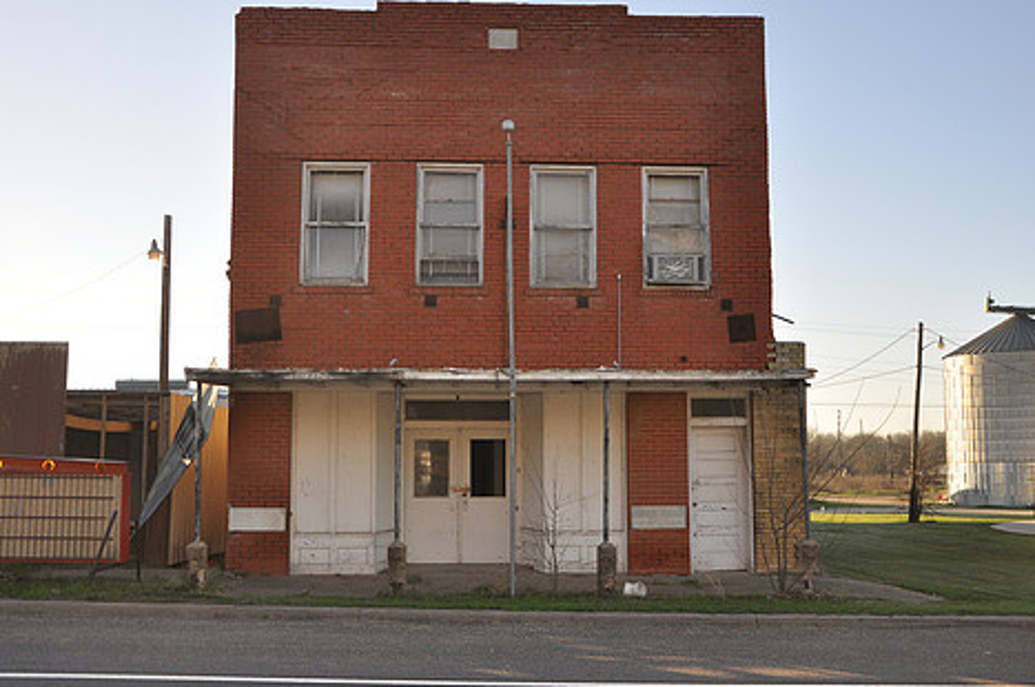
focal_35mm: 41
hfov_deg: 47.4
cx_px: 554
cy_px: 338
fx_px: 1177
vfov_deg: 32.5
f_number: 5
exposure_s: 1/200
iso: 200
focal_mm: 22
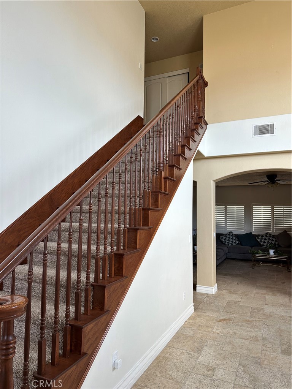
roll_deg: -1.7
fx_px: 270
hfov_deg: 56.8
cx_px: 146
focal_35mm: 24
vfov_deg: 71.6
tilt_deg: +5.6
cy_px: 194
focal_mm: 6.86
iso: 100
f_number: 1.78
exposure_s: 1/120
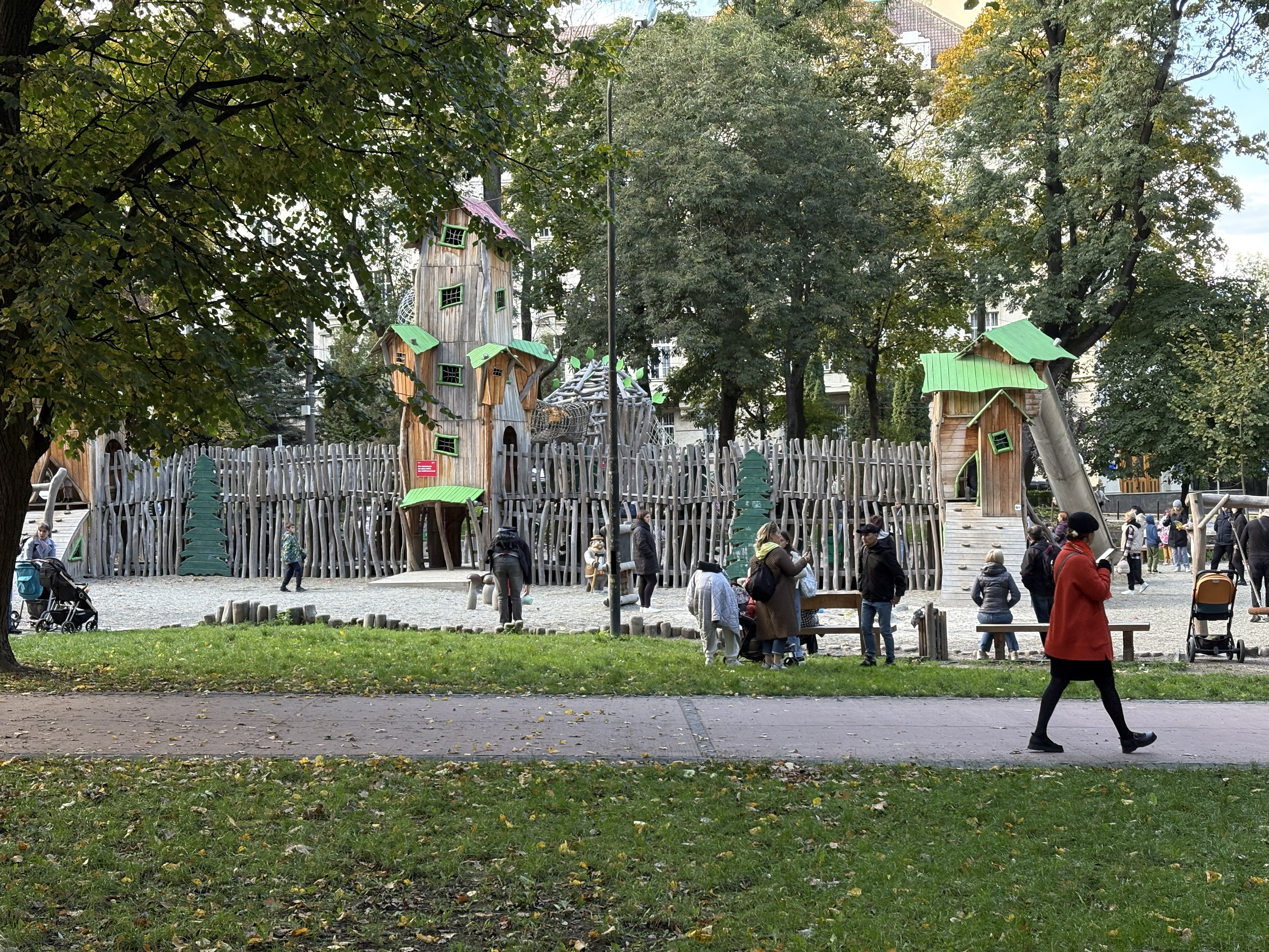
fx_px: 1906
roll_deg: +2.2
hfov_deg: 36.8
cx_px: 634
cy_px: 476
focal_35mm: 52
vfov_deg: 28.0
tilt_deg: +0.5
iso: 100
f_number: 1.6
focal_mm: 5.96
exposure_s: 1/144
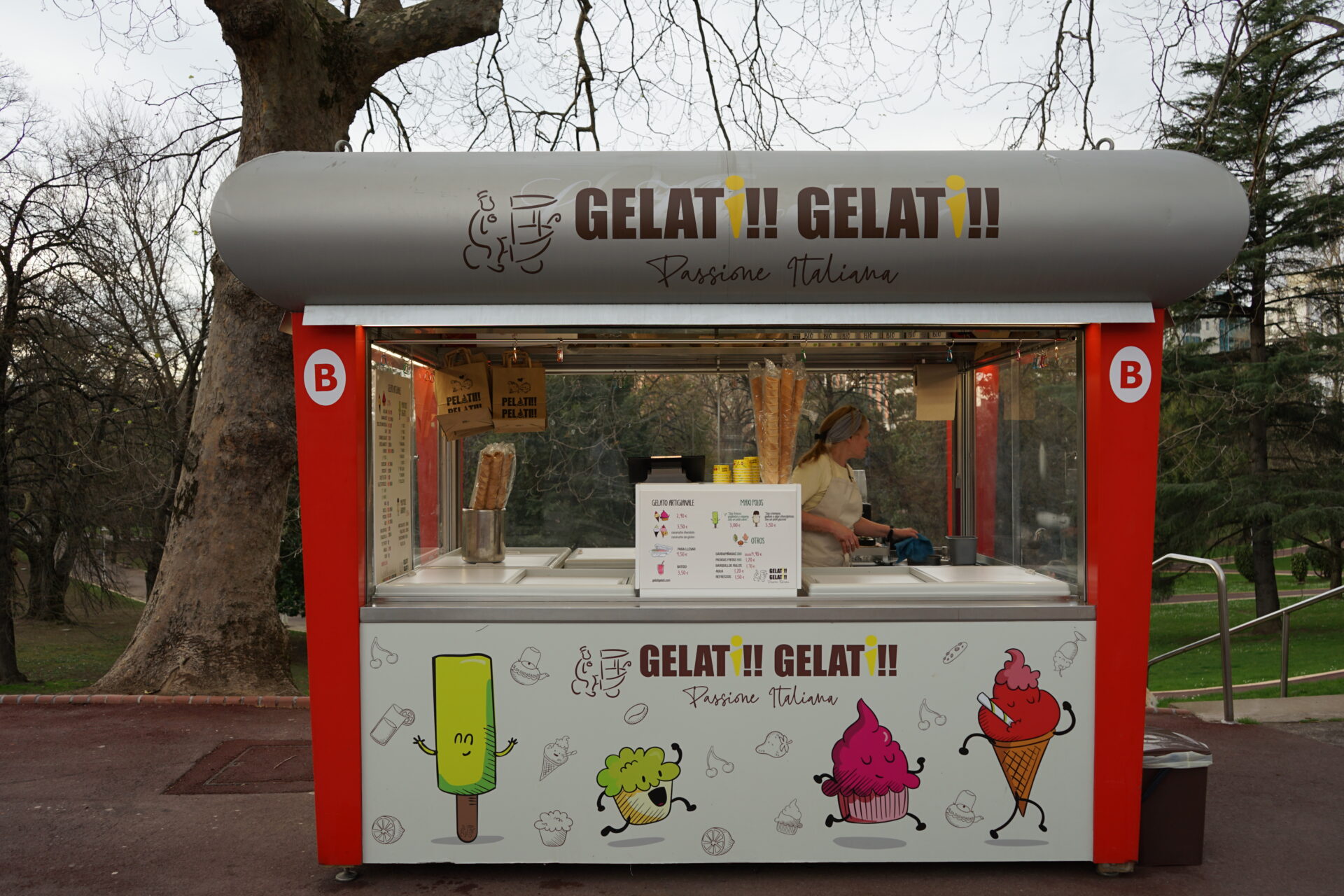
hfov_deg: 65.5
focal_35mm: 28
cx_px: 672
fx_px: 1045
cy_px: 448
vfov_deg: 46.4
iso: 100
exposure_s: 1/100
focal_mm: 28
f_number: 5
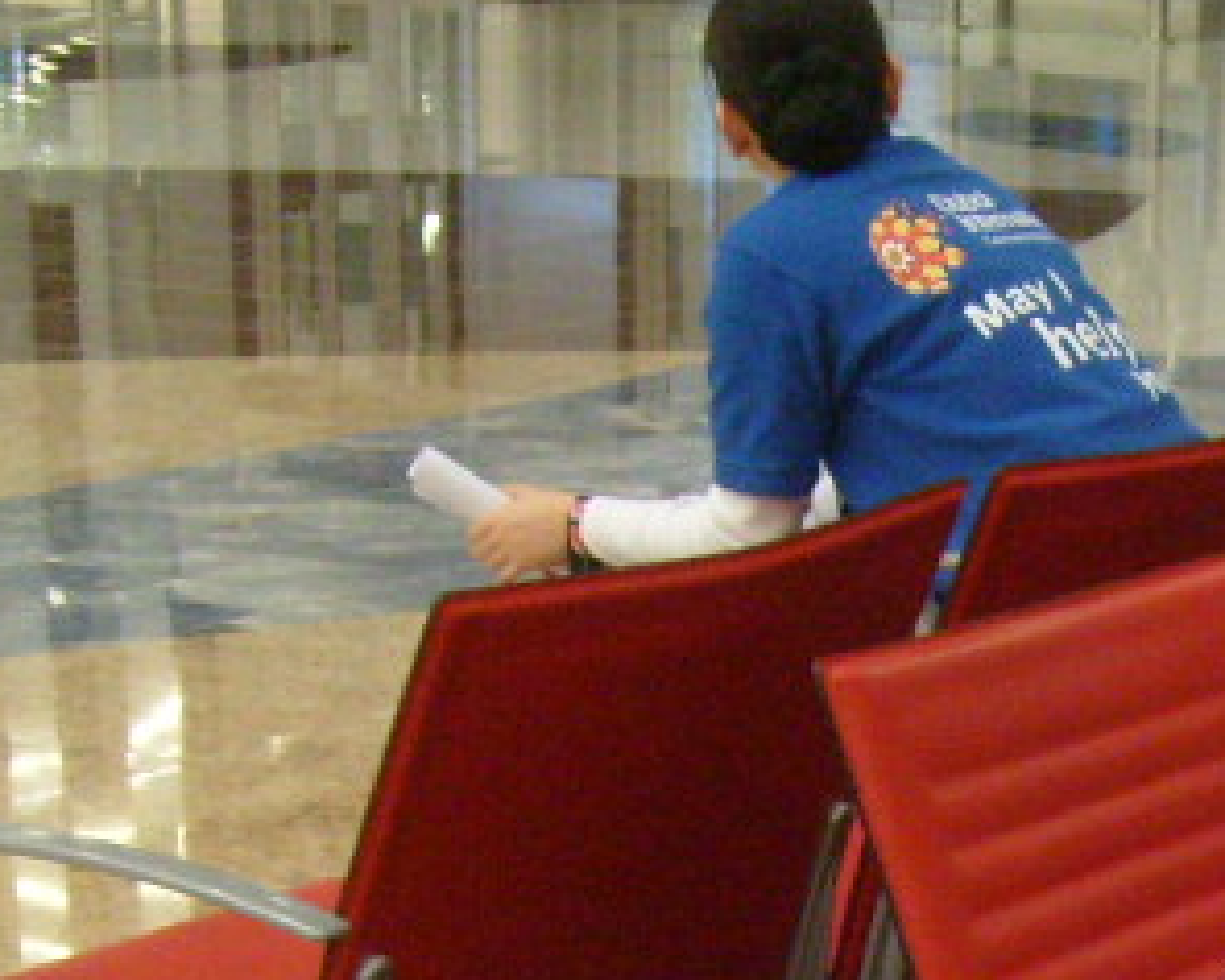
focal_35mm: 118
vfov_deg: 12.4
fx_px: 4280
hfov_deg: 15.9
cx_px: 1312
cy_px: 1484
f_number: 2.8
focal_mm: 5.8
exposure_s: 1/45
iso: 400
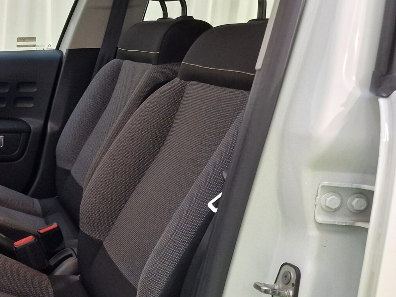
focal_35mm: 58
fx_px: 663
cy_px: 171
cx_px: -65
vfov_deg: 25.2
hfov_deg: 29.2
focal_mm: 6.4
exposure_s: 1/50
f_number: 1.8
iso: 250
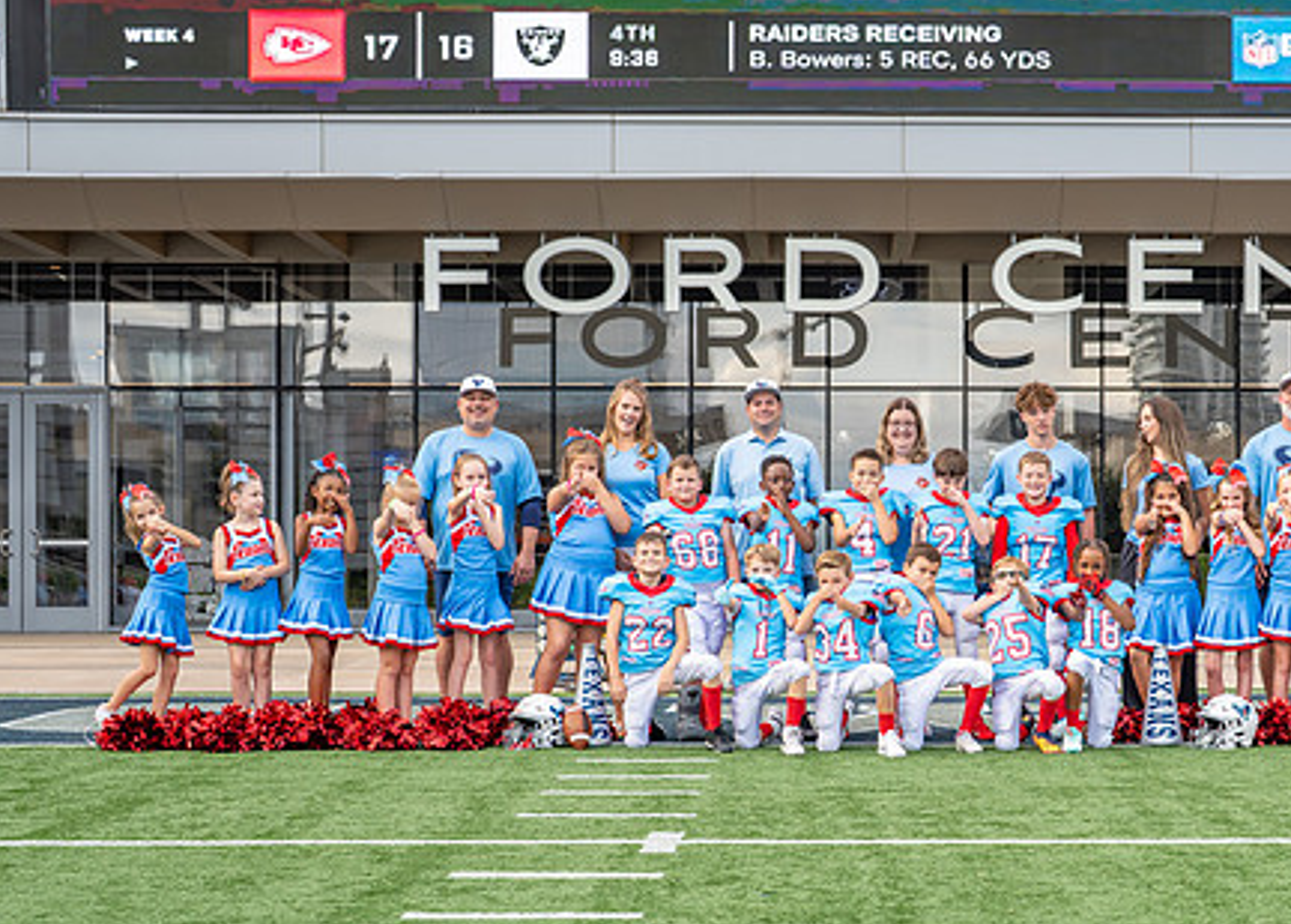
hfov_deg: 24.7
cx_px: 857
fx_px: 2935
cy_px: 570
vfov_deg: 17.9
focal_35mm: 80
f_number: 4
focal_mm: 50
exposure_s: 1/400
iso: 250
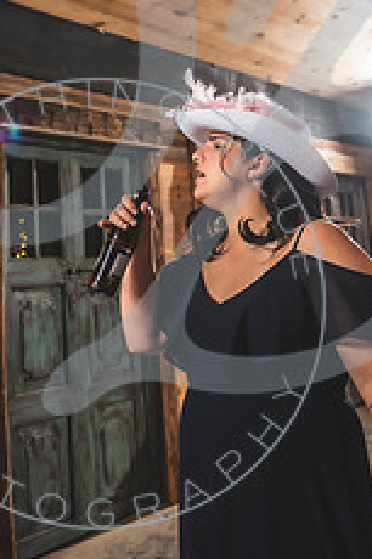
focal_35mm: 47
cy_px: 119
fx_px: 730
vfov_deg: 40.4
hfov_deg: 28.6
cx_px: 209
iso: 500
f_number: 2.8
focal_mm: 24
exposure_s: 1/160
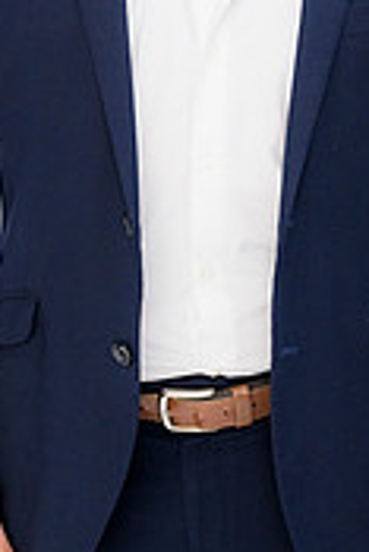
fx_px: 2961
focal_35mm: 193
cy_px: 3
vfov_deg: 10.6
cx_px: 199
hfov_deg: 7.1
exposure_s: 1/125
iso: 800
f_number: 3.2
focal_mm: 75
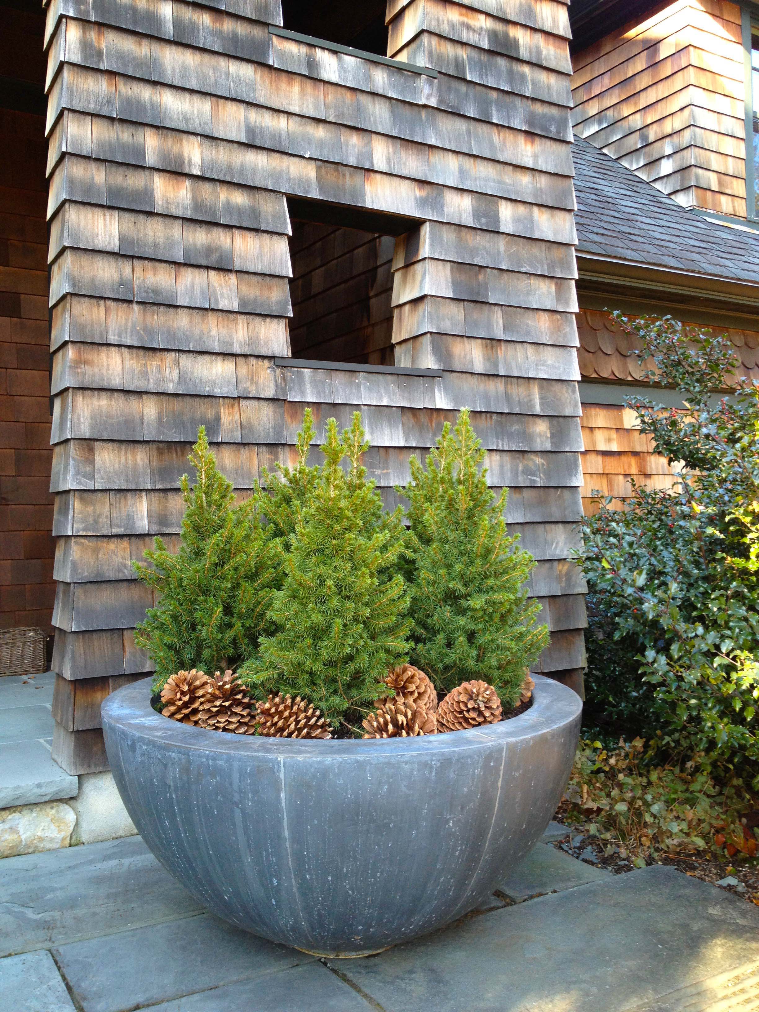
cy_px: 506
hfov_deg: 40.7
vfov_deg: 52.6
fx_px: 1023
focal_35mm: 35
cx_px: 380
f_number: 2.4
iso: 80
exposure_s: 1/60
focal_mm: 4.28
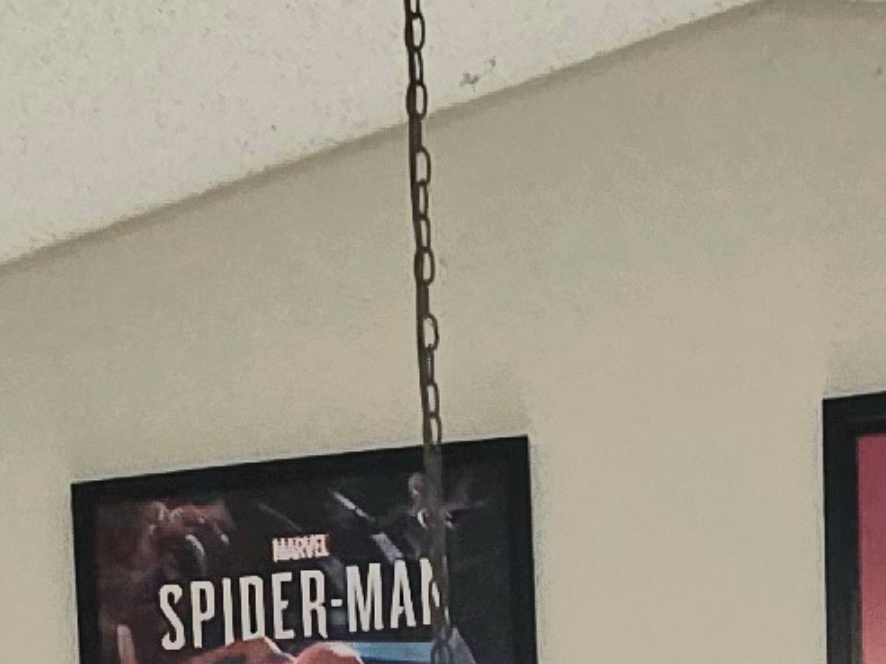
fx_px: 4786
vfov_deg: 6.9
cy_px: 2197
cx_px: 113
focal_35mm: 187
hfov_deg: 10.5
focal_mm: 6.3
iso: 50
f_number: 1.7
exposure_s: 1/60.2
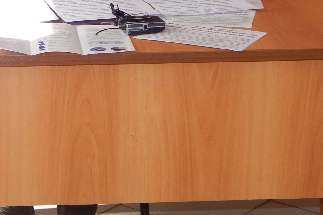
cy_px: -78
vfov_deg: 9.3
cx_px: 15
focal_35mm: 144
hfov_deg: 14.1
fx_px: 1292
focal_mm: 9.7
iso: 125
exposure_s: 1/60
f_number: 3.8
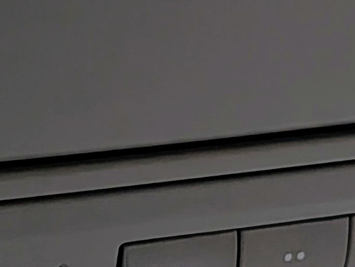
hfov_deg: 13.5
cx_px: 11
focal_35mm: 144
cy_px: 161
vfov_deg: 10.3
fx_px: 1479
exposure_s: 1/50
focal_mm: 6.9
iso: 497
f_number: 1.68
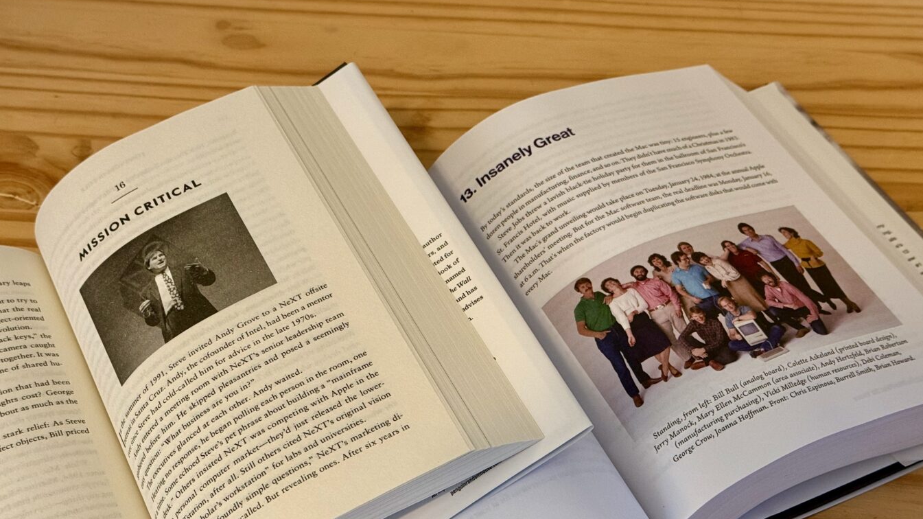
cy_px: 341
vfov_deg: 21.4
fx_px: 1370
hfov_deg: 37.2
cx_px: 483
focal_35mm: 56
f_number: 1.78
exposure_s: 1/60
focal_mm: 6.76
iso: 250
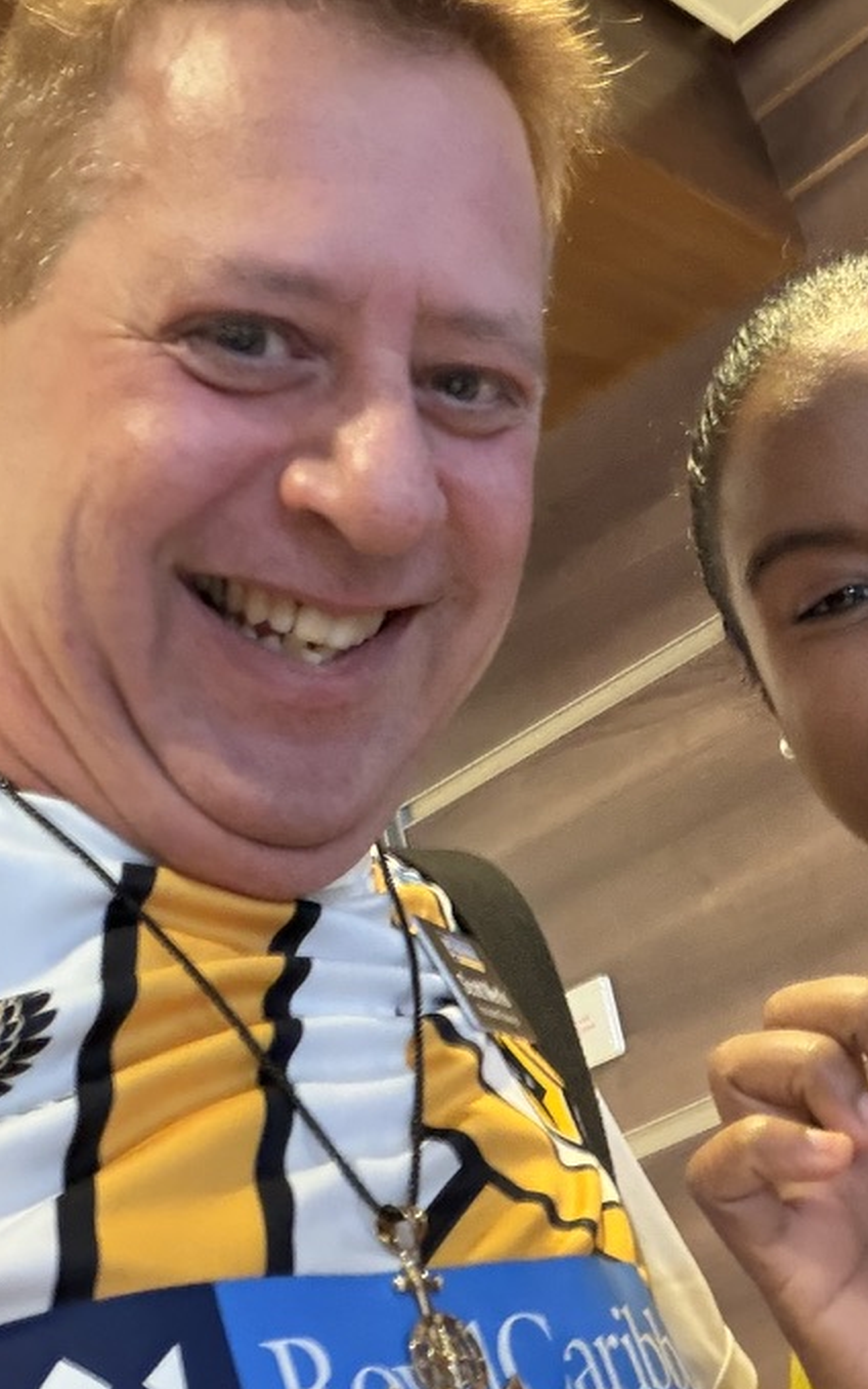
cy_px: 619
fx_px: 1816
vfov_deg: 41.8
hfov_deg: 26.1
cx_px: 762
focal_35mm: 48
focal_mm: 2.71
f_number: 1.9
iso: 500
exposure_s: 1/17
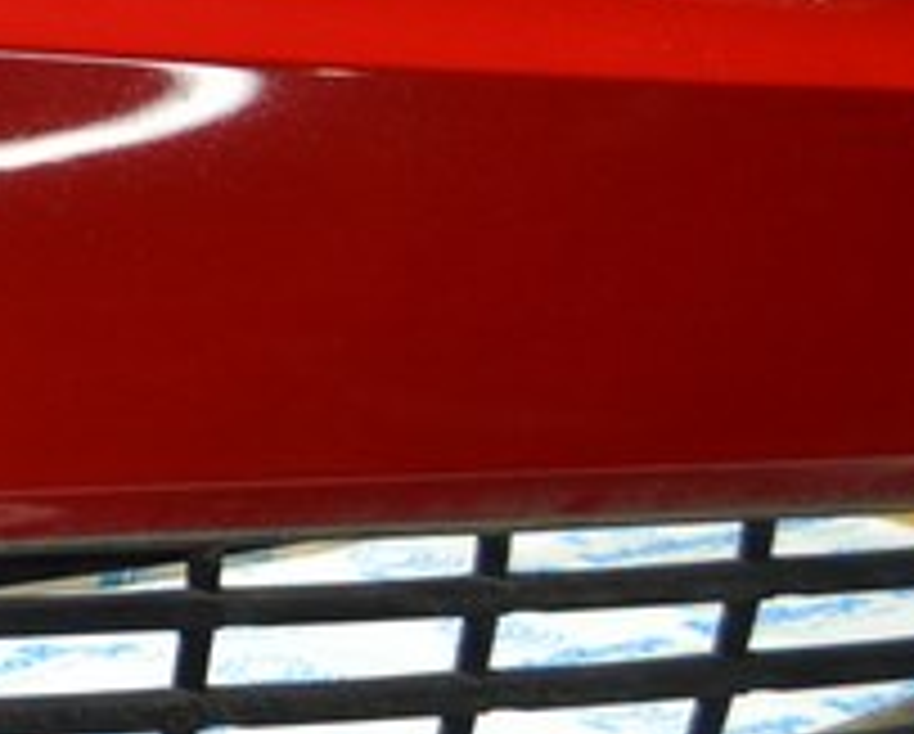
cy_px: 38
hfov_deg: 11.0
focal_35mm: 156
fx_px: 4226
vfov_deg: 9.9
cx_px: -1036
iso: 400
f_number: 4
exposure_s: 1/80
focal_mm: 22
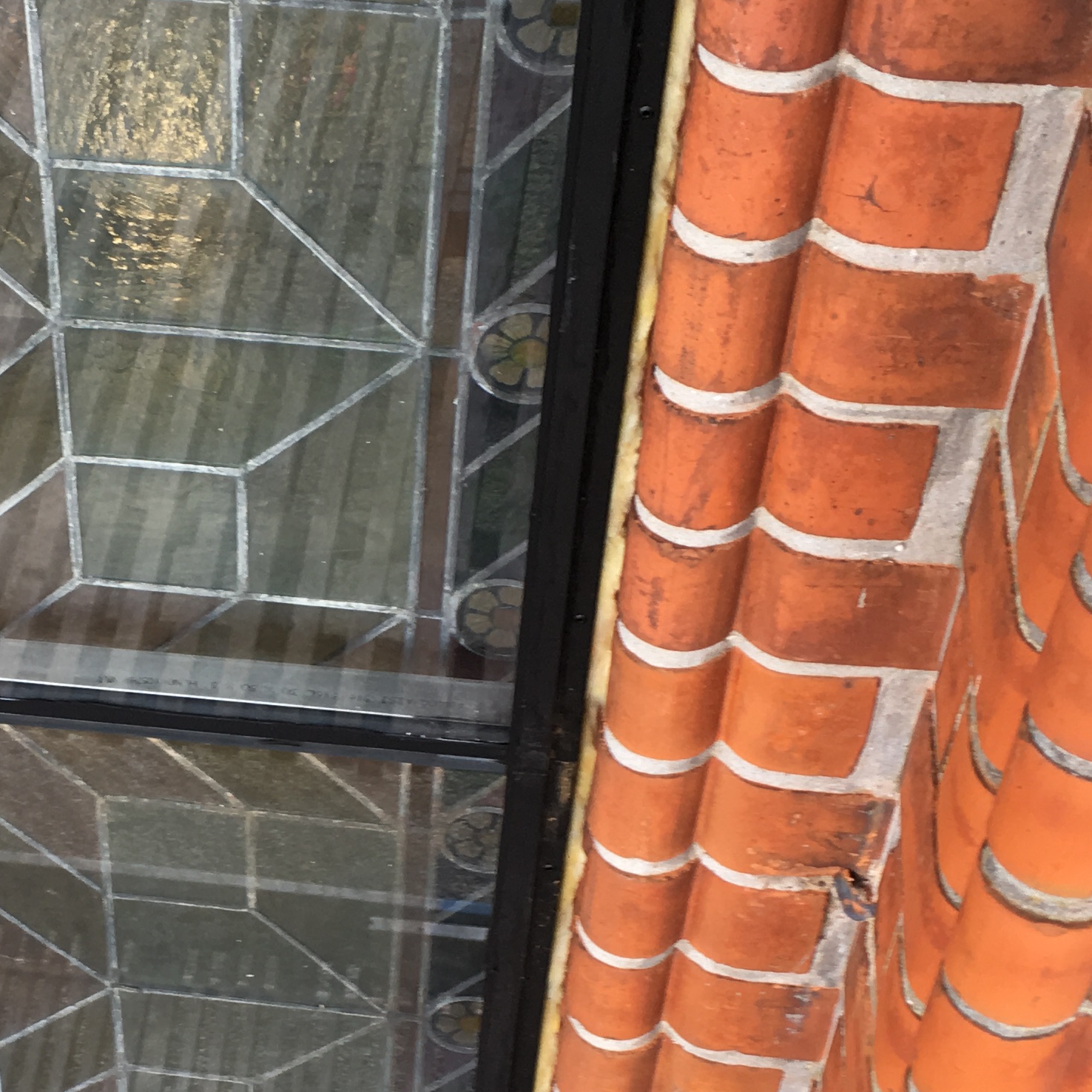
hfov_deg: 23.9
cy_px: 772
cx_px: 96
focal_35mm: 70
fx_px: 2498
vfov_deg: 24.5
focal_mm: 4.15
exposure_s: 1/50
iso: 25
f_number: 2.2
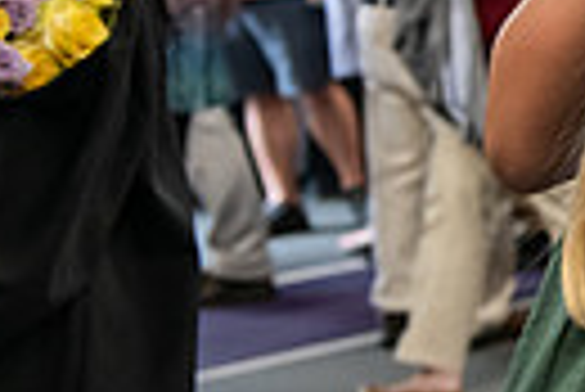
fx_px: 2749
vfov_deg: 8.0
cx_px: 1274
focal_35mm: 169
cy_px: -196
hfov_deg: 10.8
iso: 2000
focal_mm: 38
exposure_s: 1/160
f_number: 3.5
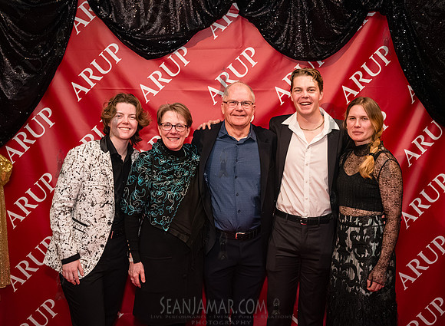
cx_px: 234
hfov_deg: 48.5
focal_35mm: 39
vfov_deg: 36.5
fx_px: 494
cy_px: 157
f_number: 3.2
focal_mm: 35
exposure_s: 1/250
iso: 8000
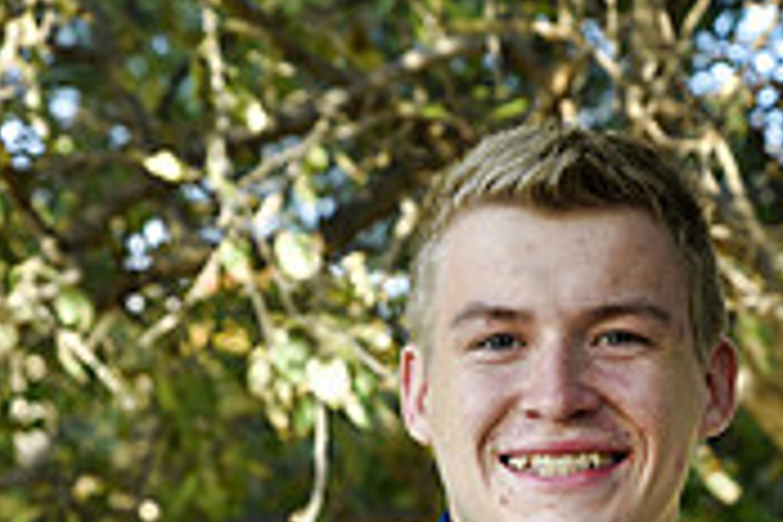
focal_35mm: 187
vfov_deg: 7.2
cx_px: 536
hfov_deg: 11.0
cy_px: 848
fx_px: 4067
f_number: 5
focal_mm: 56
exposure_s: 1/100
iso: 200
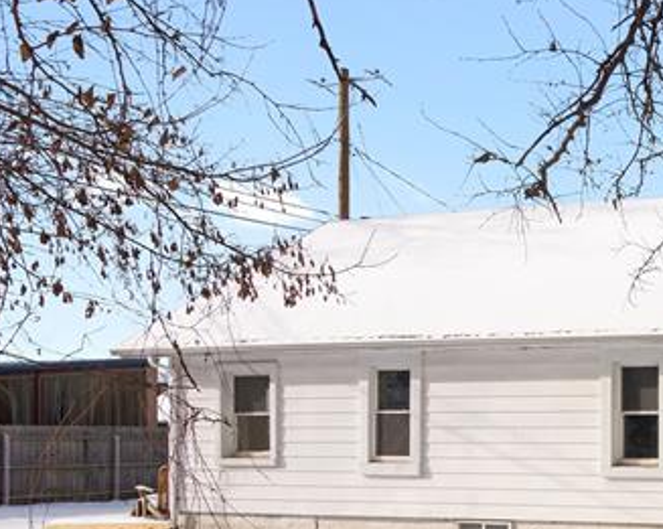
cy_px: 451
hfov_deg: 29.3
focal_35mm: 50
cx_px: 884
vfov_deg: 29.3
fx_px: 980
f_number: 9
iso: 320
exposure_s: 1/800
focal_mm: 17
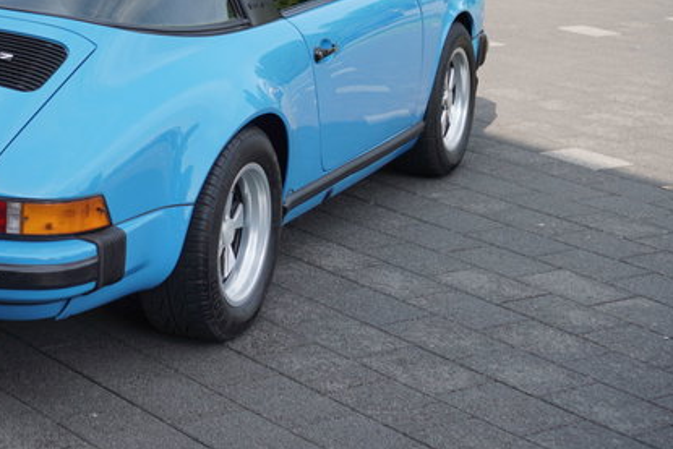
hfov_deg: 20.6
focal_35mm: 97
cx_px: 58
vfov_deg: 14.1
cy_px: 100
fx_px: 1812
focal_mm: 35
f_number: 3.2
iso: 160
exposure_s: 1/1000
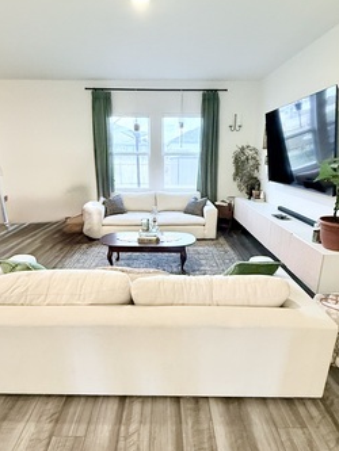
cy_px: 244
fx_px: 274
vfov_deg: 78.8
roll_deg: -0.8
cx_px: 165
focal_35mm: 21
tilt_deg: -17.9
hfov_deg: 63.5
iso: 640
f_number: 2.2
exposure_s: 1/120
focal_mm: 2.22
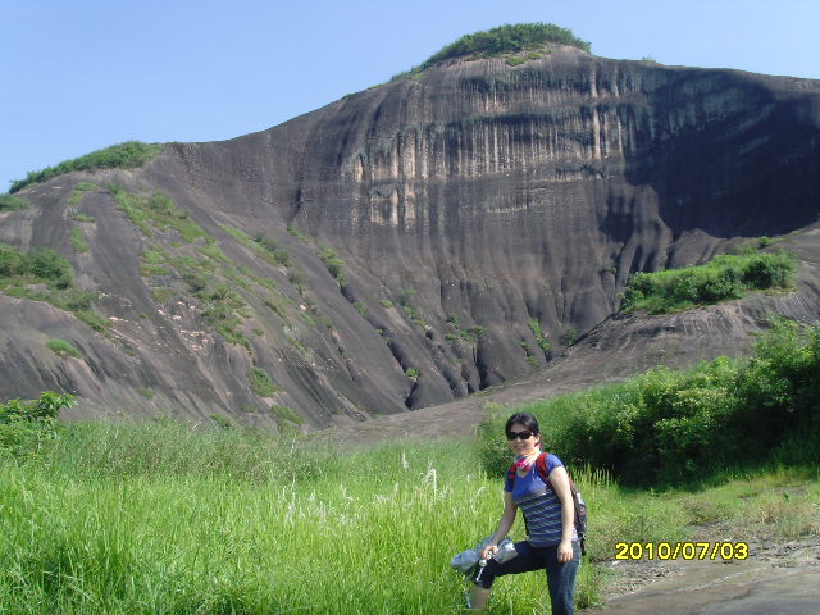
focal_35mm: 39
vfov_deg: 36.8
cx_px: 410
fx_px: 924
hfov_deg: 47.9
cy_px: 308
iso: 80
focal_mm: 6.6
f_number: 6.3
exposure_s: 1/125
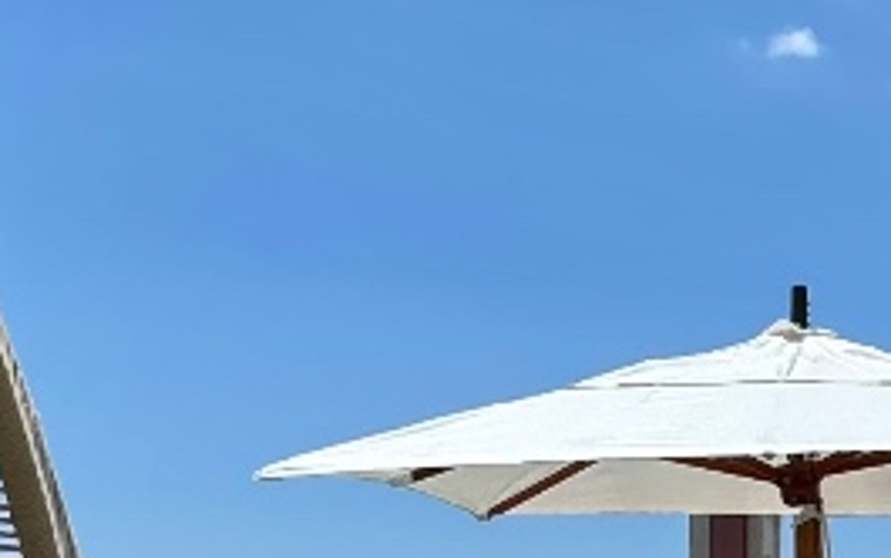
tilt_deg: +4.5
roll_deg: +0.3
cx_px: 847
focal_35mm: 84
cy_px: 620
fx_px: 2041
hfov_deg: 23.8
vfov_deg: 15.2
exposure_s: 1/3906
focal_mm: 2.22
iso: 50
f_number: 2.2
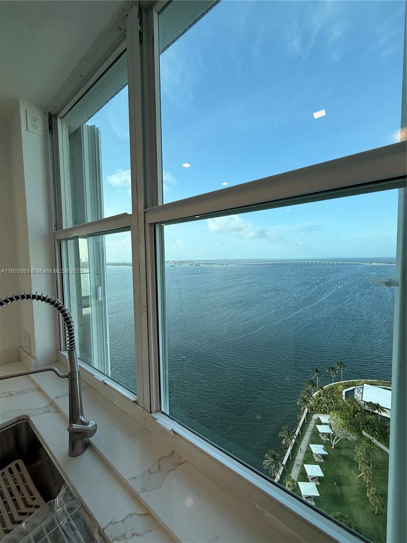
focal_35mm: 14
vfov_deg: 102.1
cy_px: 272
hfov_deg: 85.7
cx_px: 204
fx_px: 219
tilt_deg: -2.4
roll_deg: +0.7
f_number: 2.2
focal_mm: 2.22
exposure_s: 1/789
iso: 50
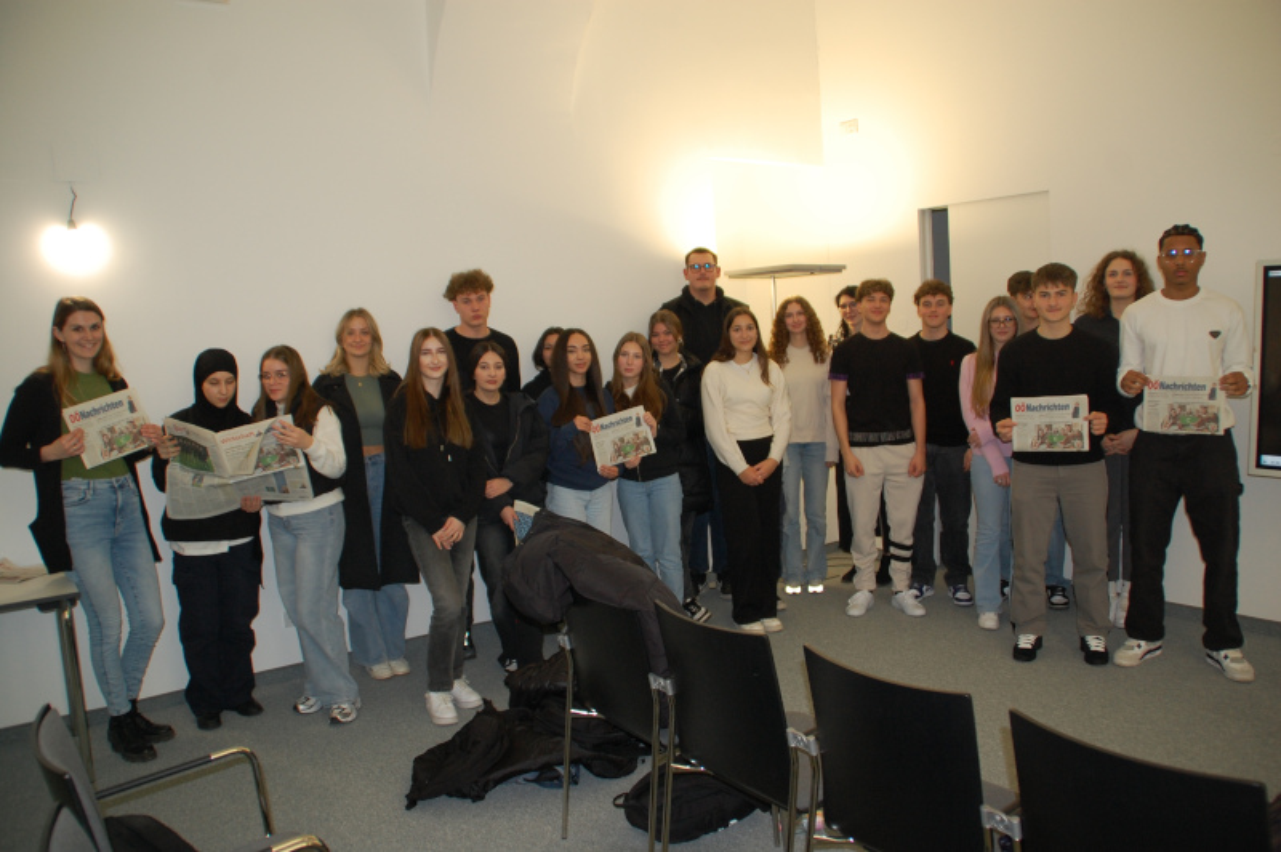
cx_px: 640
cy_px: 426
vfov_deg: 47.9
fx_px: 960
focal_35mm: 27
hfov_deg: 67.4
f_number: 3.5
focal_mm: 18
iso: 400
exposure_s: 1/60
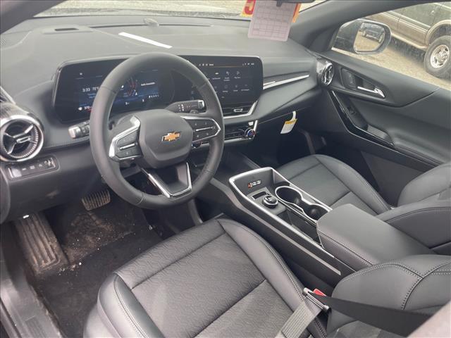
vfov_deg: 53.1
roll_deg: -13.8
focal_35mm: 26
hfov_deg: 67.3
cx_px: 226
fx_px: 339
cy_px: 169
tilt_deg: -34.6
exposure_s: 1/121
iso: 80
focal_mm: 4.2
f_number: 1.6
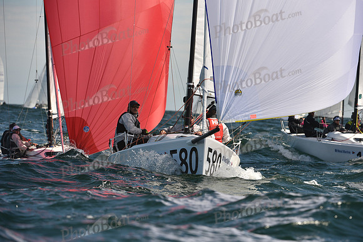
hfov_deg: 7.6
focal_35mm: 270
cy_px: 121
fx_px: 2723
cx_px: 182
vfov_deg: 5.1
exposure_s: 1/1250
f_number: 7.1
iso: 250
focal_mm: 270
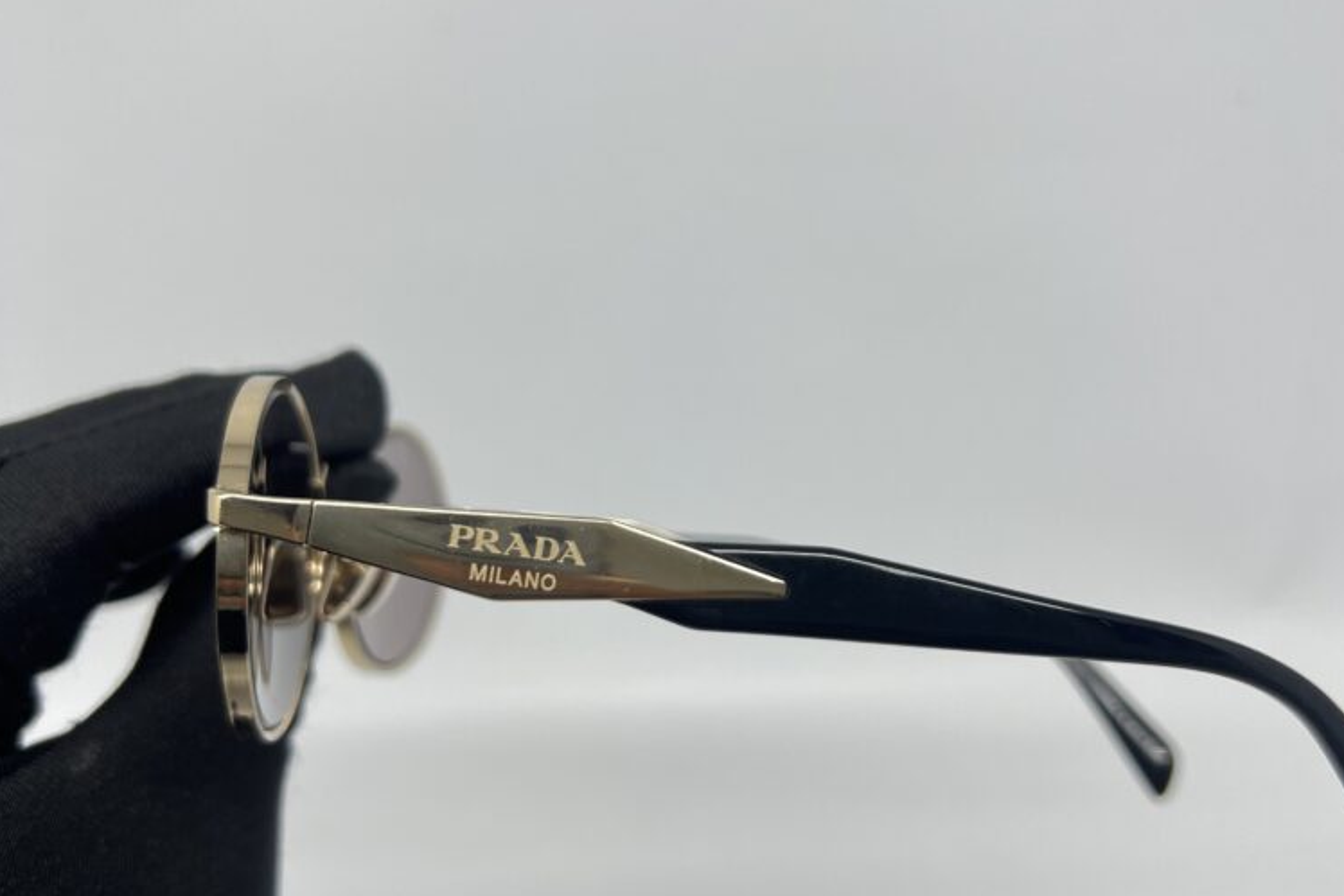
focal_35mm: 37
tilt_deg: -33.0
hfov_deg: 51.9
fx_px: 1382
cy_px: 469
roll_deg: -0.5
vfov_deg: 35.9
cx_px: 679
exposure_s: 1/100
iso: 40
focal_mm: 5.7
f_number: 1.5
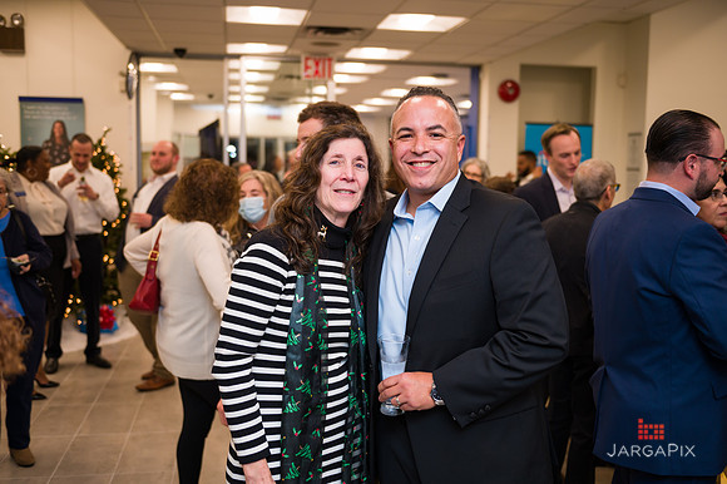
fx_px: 767
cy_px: 242
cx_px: 364
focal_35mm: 38
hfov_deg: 50.7
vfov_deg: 35.0
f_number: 3.2
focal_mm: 38
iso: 400
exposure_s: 1/160
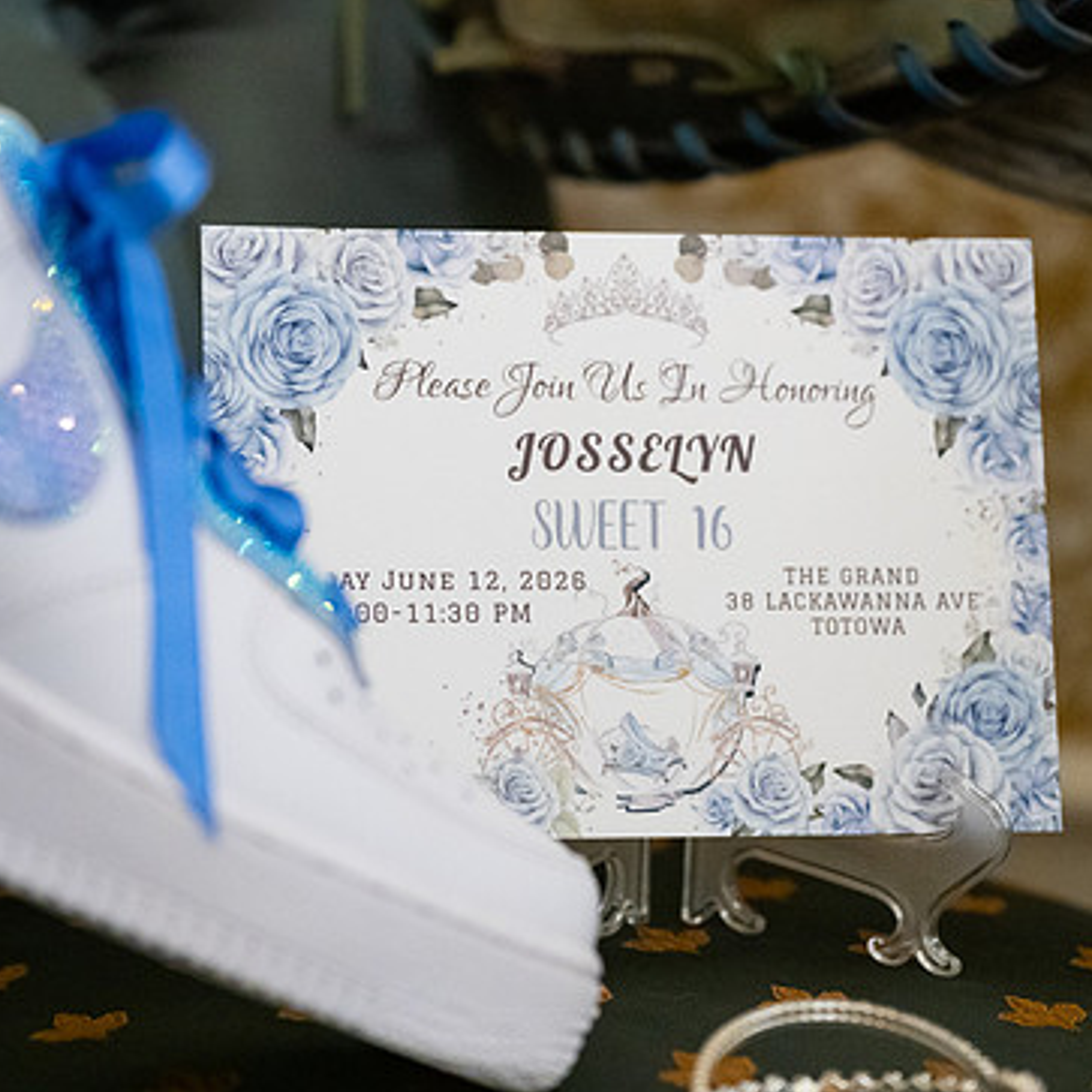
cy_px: 544
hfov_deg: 17.9
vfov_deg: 17.9
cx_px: 550
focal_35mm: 97
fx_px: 3462
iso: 3200
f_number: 3.2
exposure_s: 1/400
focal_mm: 70
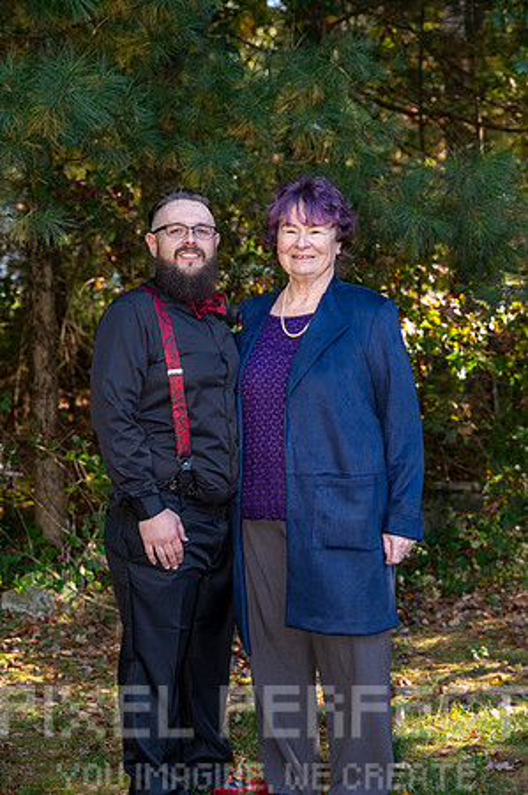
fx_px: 1433
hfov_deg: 20.9
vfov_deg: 31.0
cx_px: 264
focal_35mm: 65
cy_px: 398
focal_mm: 65
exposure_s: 1/200
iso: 900
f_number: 4.5
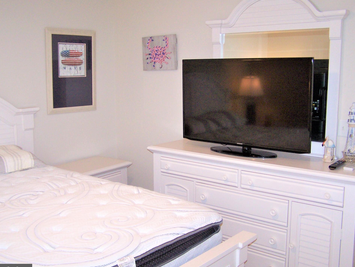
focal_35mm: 41
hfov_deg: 45.8
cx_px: 177
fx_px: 421
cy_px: 135
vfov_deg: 35.2
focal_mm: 6.3
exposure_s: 1/60
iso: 140
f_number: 2.8
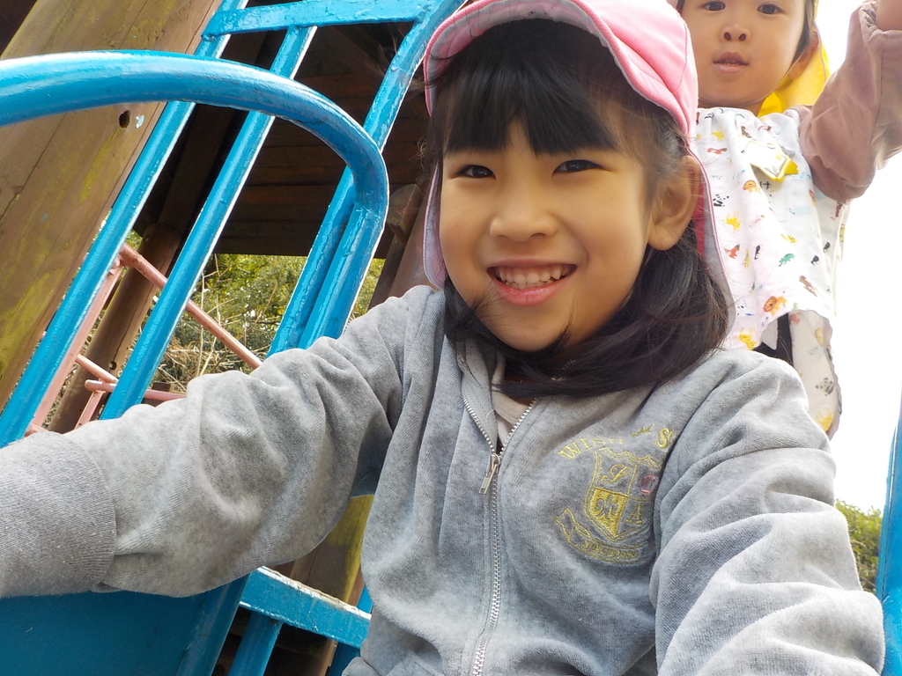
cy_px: 338
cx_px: 451
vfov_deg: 46.8
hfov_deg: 60.0
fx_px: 782
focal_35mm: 30
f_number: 3.3
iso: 125
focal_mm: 4.1
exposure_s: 1/80
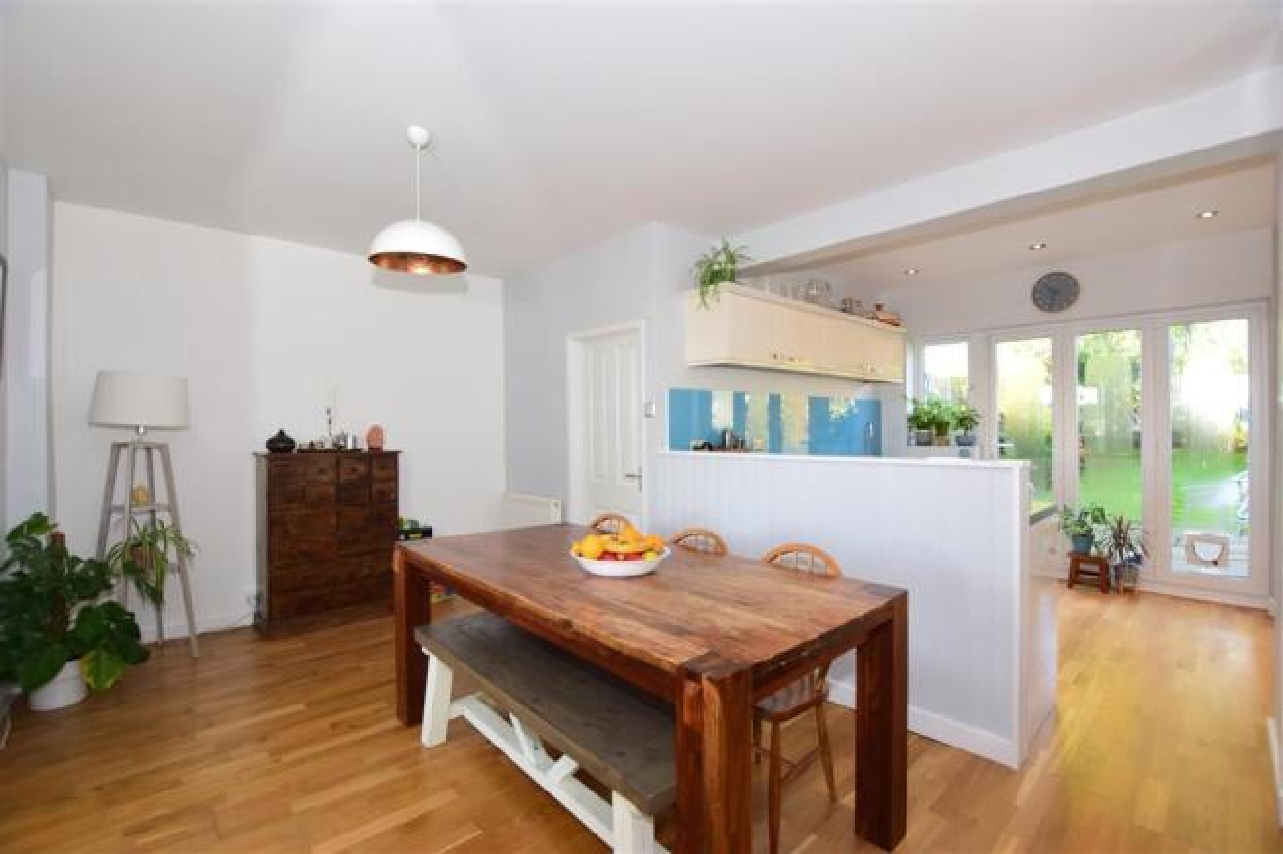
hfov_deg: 100.4
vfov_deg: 77.3
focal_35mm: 15
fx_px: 534
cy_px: 427
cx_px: 642
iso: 400
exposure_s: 1/100
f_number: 5.6
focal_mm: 10
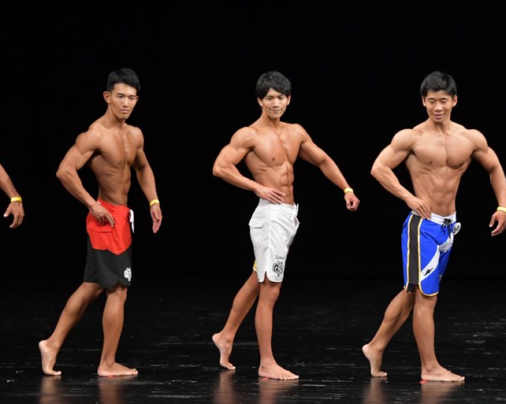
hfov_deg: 6.7
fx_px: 4326
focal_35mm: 289
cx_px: 276
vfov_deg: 5.4
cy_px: 202
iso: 3200
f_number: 5.6
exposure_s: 1/400
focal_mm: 170
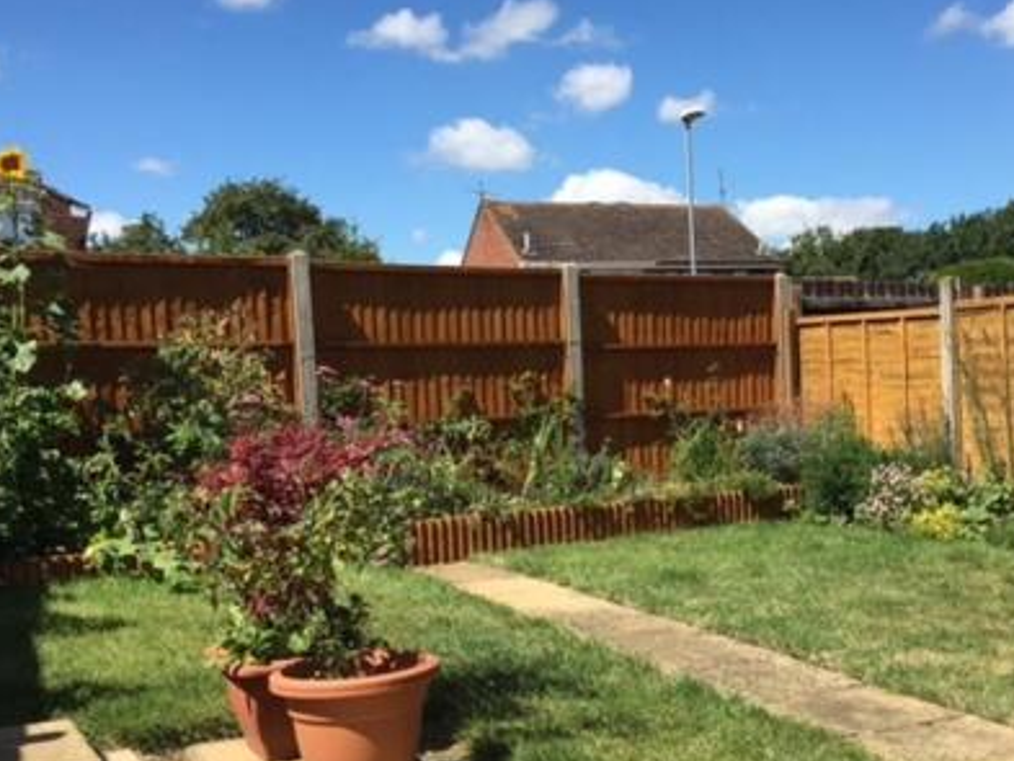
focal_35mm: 43
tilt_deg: -2.9
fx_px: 1260
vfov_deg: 33.5
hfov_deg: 43.2
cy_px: 468
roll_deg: +3.0
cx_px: 685
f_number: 2.2
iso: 25
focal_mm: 4.15
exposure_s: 1/1374
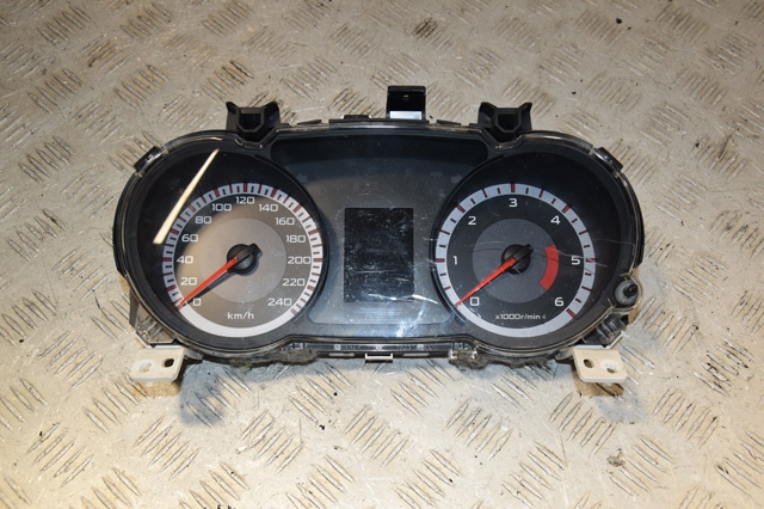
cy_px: 254
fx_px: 891
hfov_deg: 46.4
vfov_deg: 31.9
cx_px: 382
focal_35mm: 42
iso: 800
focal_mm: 28
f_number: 8
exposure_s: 1/200
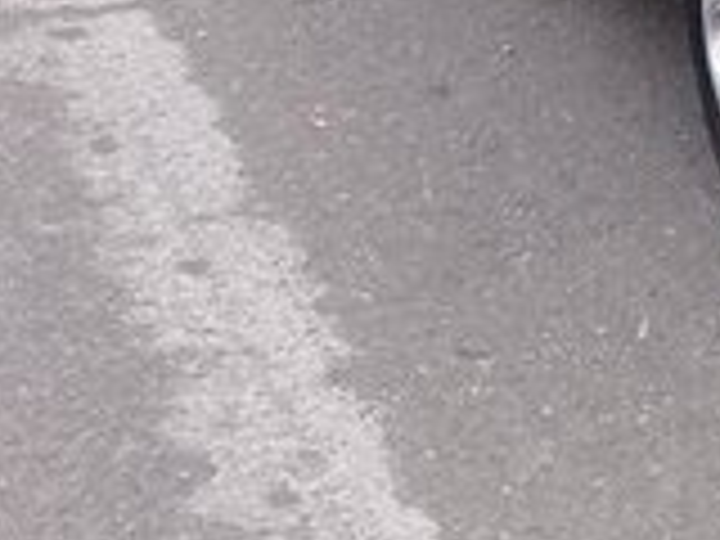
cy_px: -389
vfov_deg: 10.9
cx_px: 972
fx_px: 2662
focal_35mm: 128
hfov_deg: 14.6
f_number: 2.2
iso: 64
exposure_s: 1/100
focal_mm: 3.3
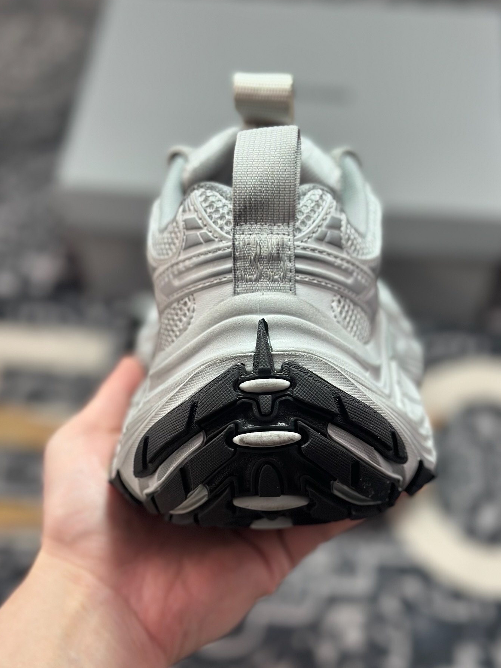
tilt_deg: -56.1
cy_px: 348
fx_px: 1061
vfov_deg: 34.9
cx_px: 272
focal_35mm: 55
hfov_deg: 26.6
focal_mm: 6.86
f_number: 1.78
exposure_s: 1/627
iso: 80
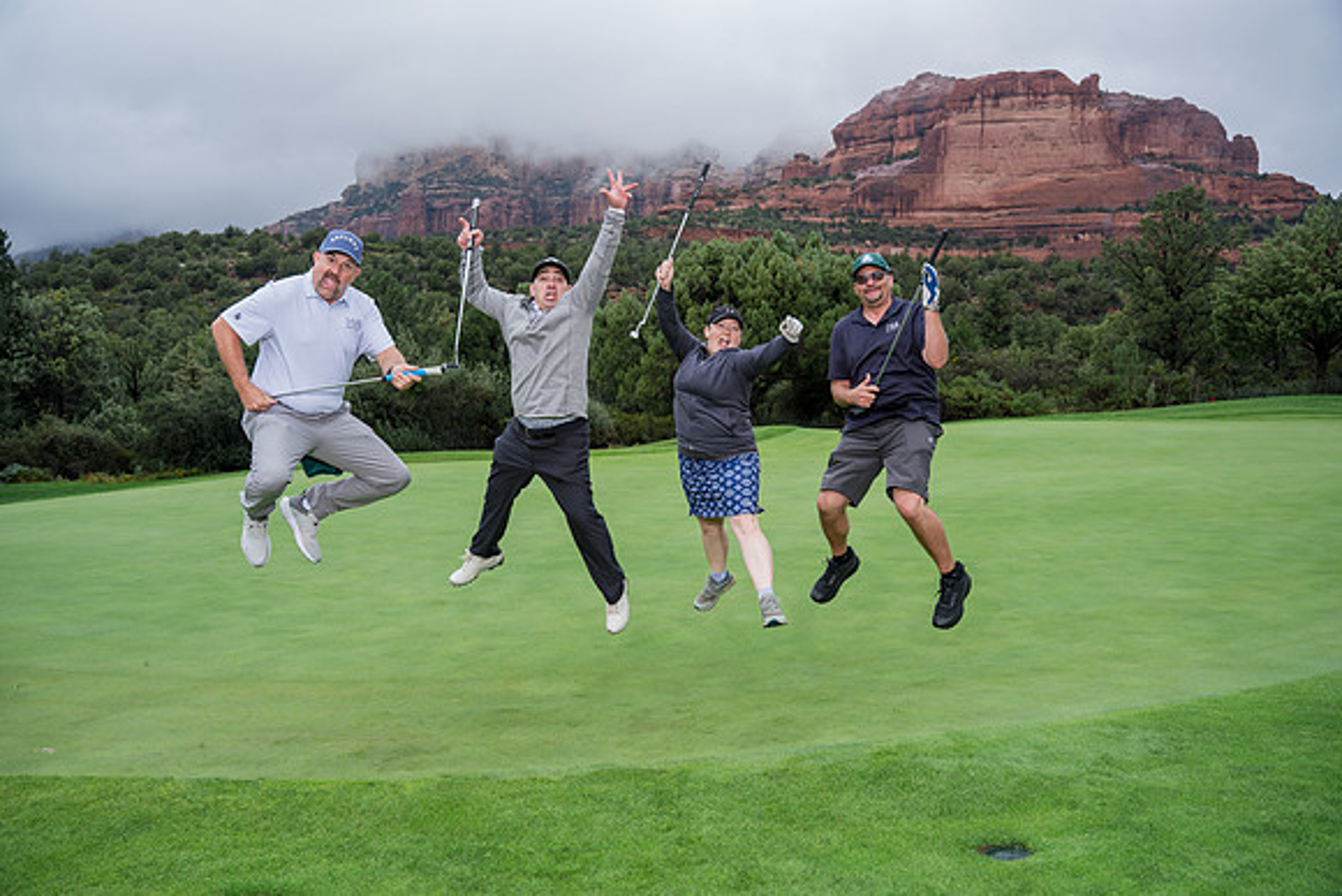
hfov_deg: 61.3
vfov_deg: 43.1
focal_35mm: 30
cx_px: 671
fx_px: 1133
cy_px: 448
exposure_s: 1/400
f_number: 5
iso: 320
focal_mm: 30.4
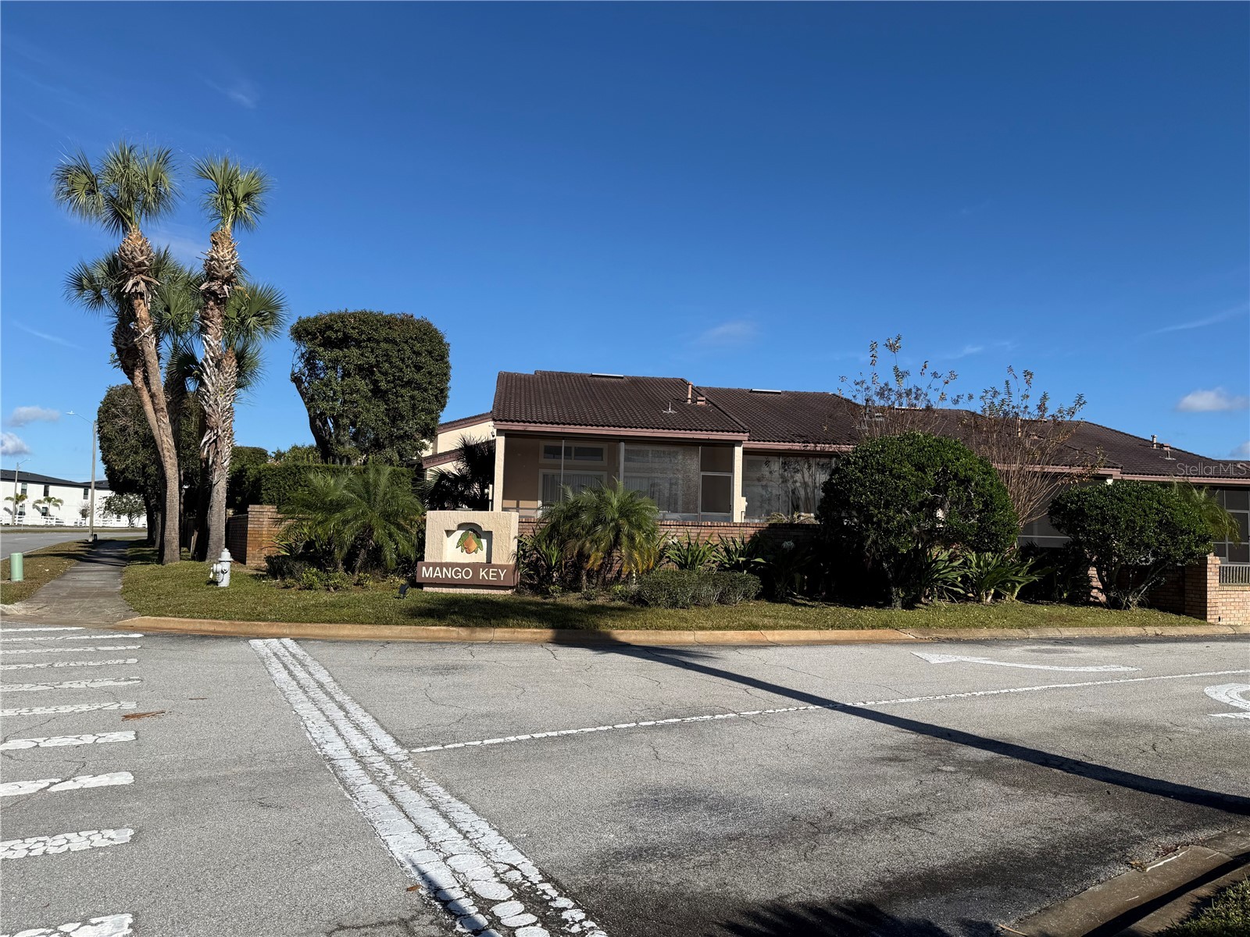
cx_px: 625
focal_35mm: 24
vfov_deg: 56.8
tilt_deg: +6.6
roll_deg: -1.8
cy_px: 468
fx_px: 867
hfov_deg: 71.6
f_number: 1.78
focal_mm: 6.76
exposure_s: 1/6711
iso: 80
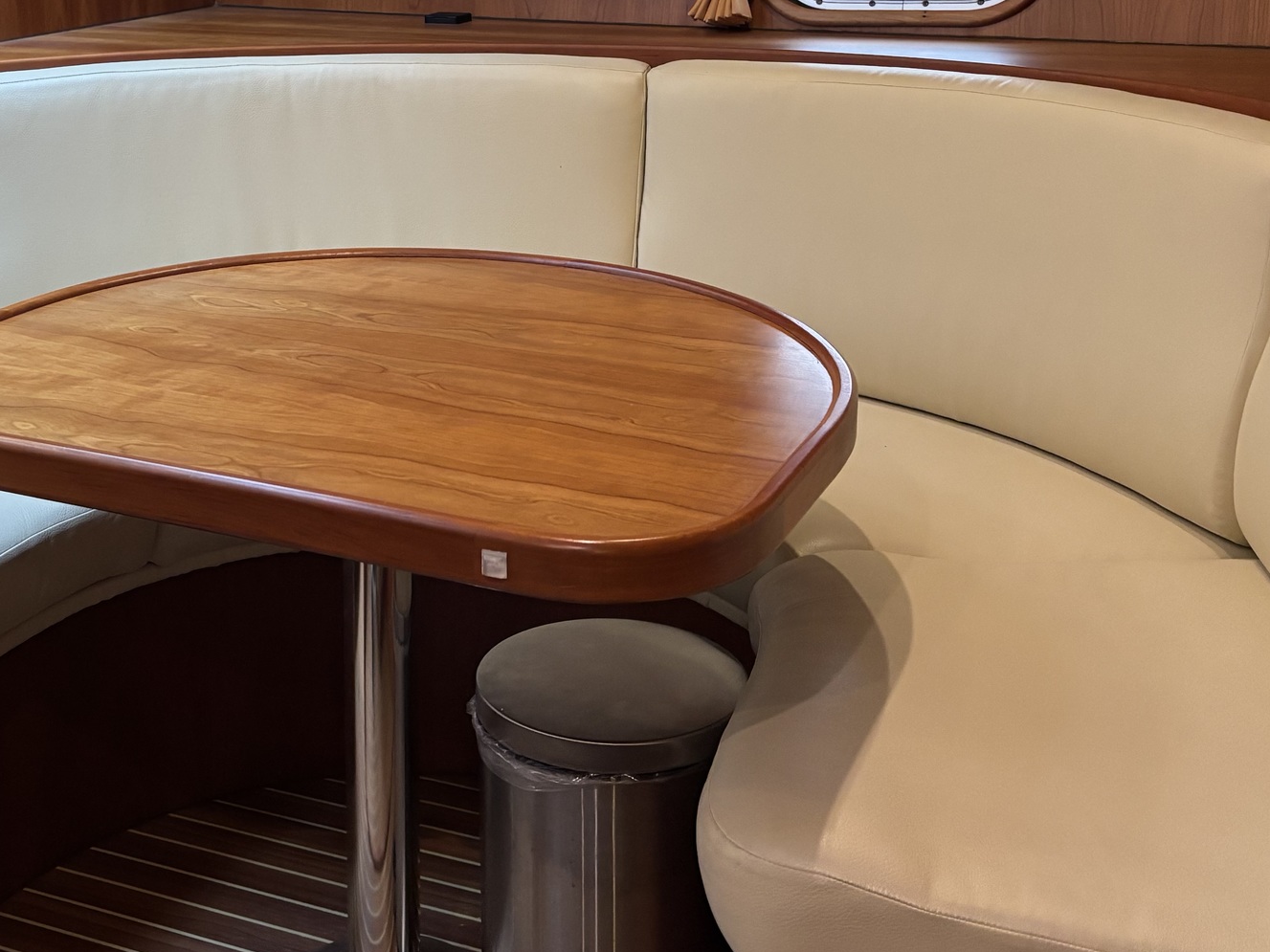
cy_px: 193
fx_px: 1798
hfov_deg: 38.4
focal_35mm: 49
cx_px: 415
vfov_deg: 29.0
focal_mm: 5.96
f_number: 1.6
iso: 500
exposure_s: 1/50
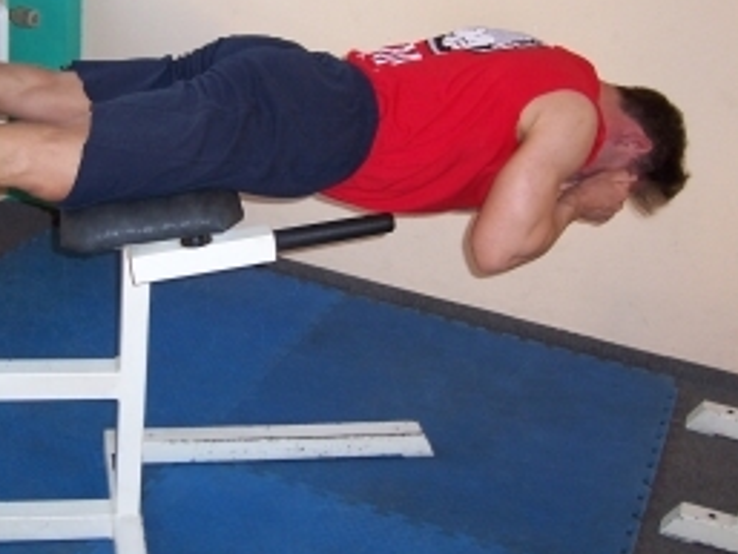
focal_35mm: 54
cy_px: 191
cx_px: 256
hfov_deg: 35.2
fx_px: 1152
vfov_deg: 26.9
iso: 125
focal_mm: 6.2
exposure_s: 1/60
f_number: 2.8
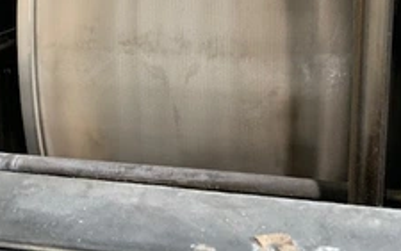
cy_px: 7
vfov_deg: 25.3
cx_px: 219
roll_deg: +2.4
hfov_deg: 41.0
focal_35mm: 49
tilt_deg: -10.3
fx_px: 536
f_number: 1.8
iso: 400
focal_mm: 4.25
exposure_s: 1/45
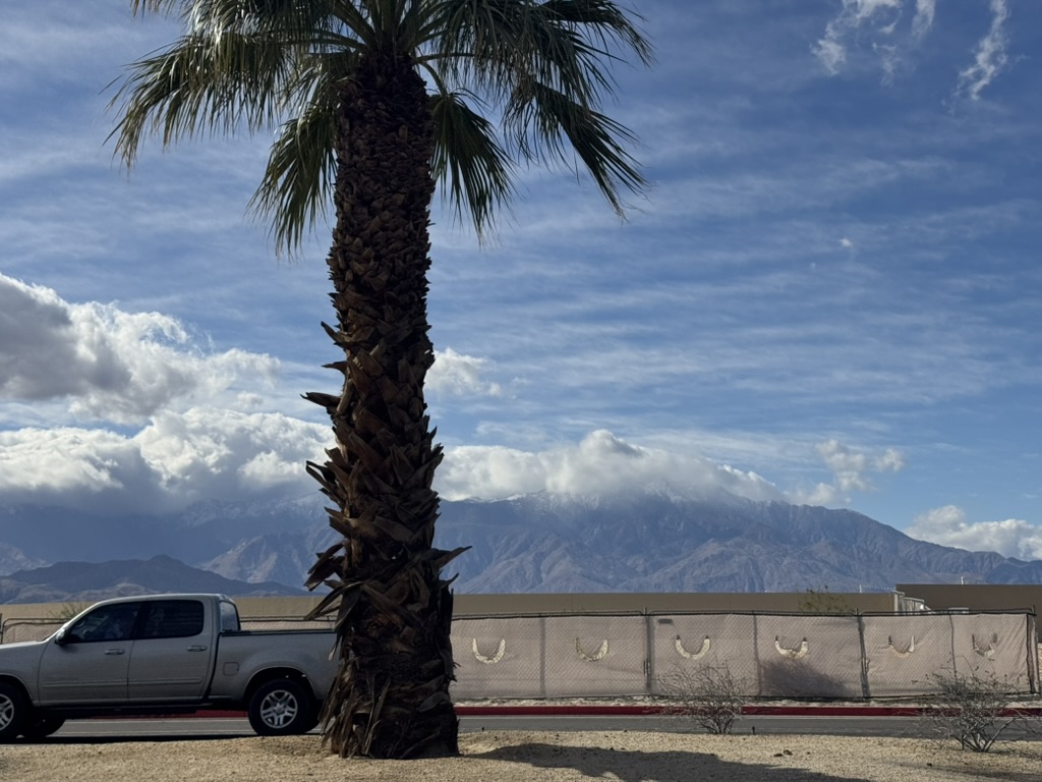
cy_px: 391
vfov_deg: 30.3
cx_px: 521
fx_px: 1445
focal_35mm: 48
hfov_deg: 39.7
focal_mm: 6.76
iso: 80
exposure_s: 1/10526
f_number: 1.78
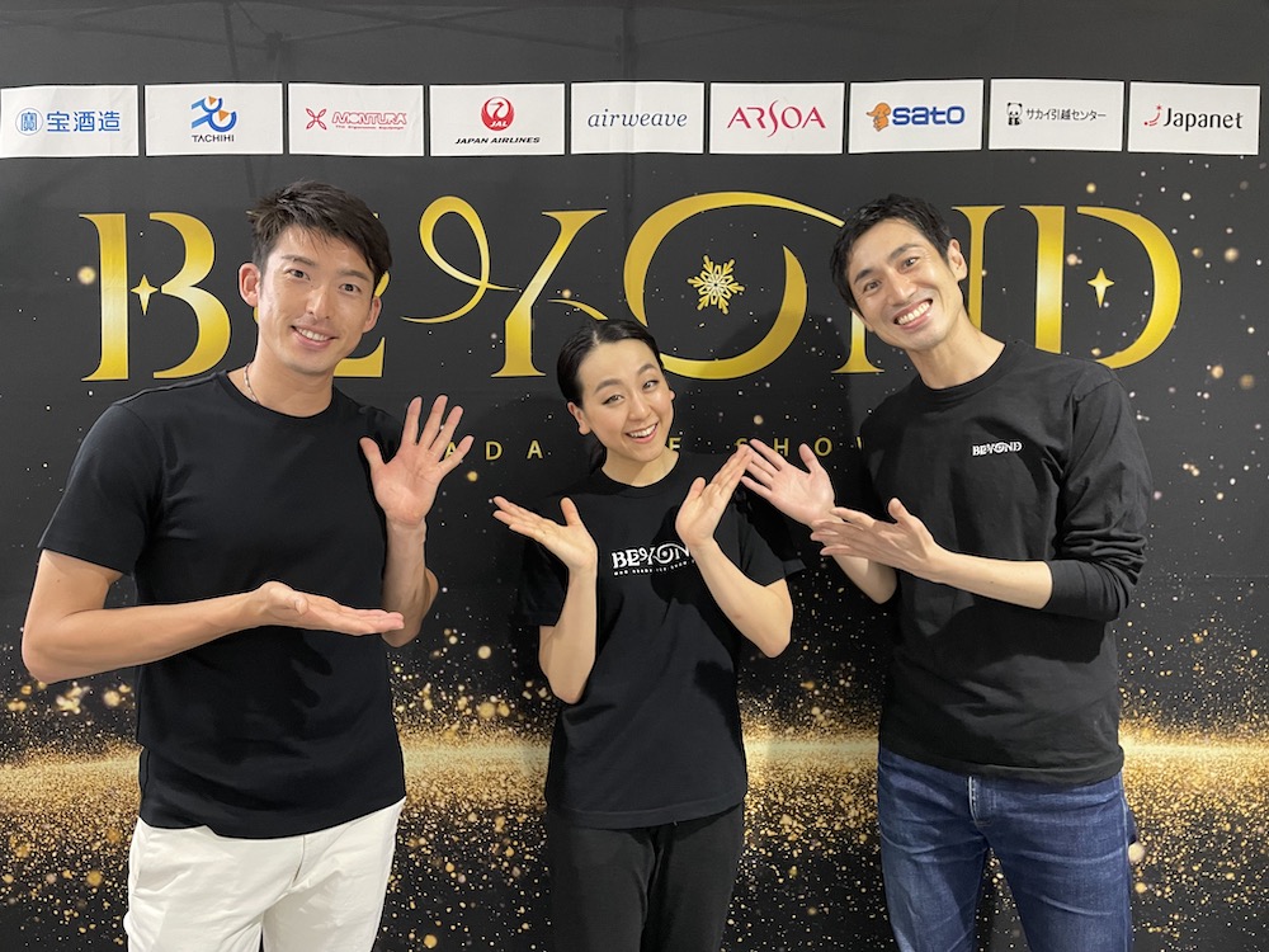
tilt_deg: -2.9
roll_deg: +1.0
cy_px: 476
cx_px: 634
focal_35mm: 26
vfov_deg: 53.1
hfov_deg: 67.3
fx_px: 953
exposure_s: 1/50
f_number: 1.6
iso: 320
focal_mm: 4.2
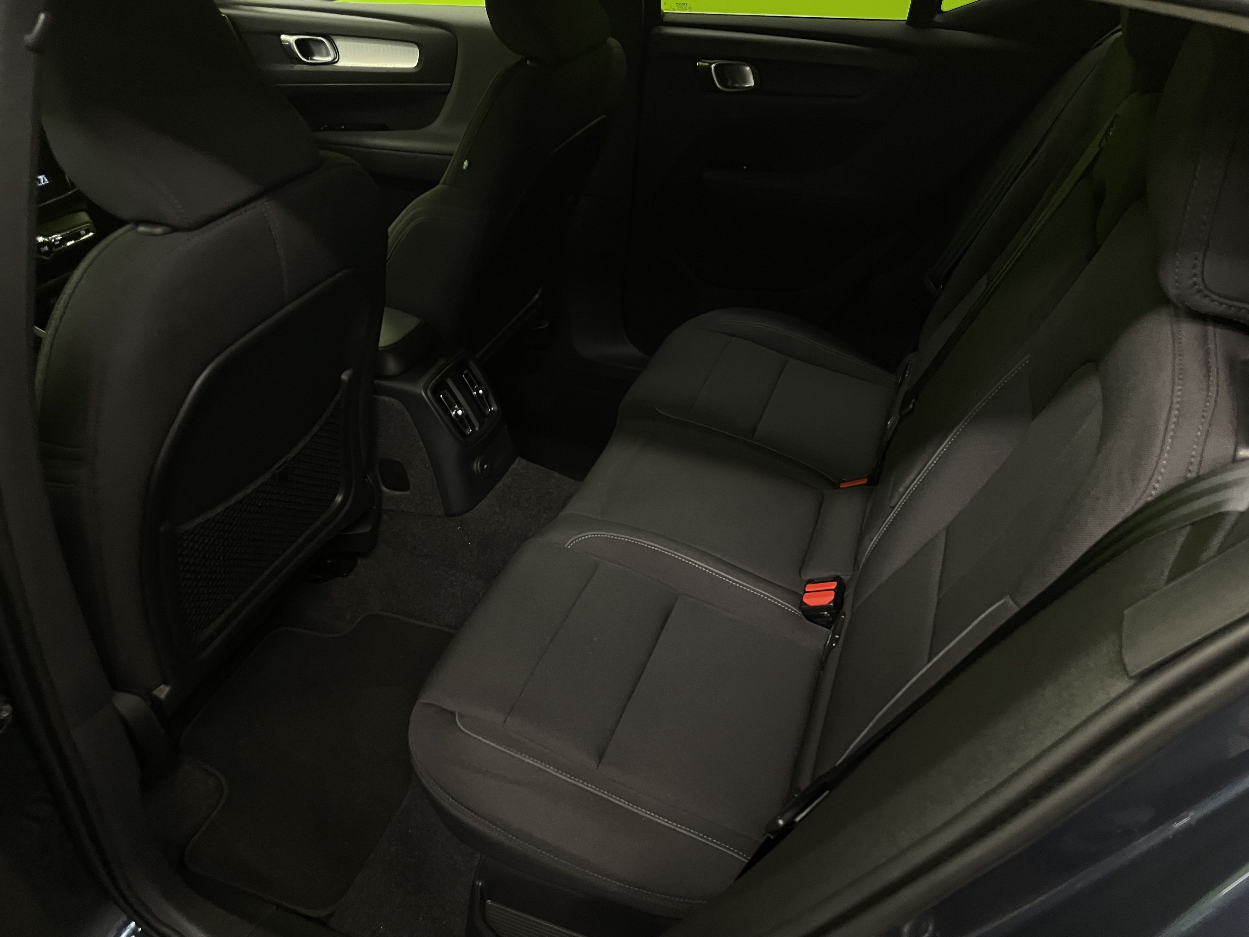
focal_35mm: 26
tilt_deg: -35.2
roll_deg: +0.4
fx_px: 938
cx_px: 624
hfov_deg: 67.3
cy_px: 468
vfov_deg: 53.1
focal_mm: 4.2
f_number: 1.6
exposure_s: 1/50
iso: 400
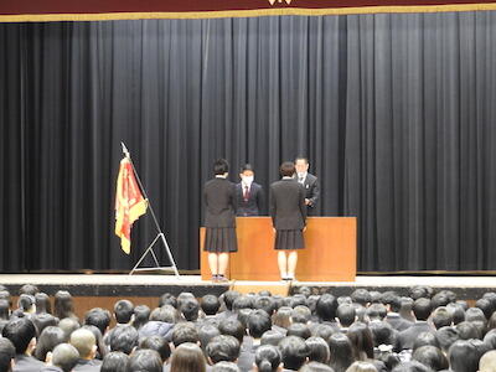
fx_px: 2149
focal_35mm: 150
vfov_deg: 9.9
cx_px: 248
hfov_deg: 13.2
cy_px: 186
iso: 800
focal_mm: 26.9
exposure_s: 1/5
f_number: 5.2
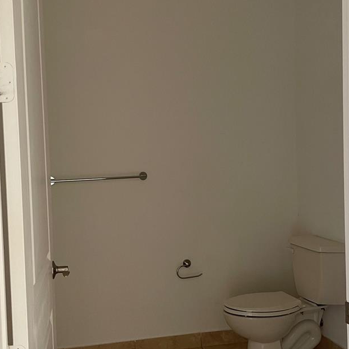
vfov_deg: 39.2
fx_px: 490
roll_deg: +2.2
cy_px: 175
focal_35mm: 43
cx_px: 149
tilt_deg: -1.4
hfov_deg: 39.1
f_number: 1.6
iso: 250
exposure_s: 1/60
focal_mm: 5.1
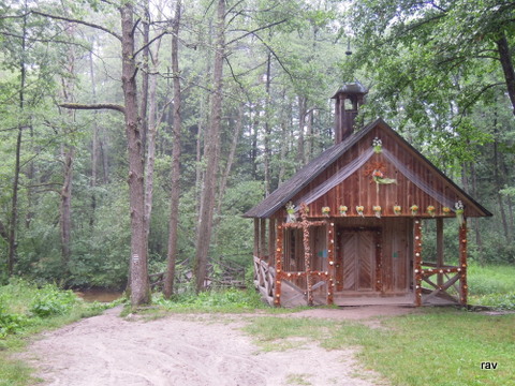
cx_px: 258
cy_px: 193
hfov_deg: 52.6
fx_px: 521
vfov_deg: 40.7
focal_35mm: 35
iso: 400
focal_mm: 6.3
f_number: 3.2
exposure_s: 1/50
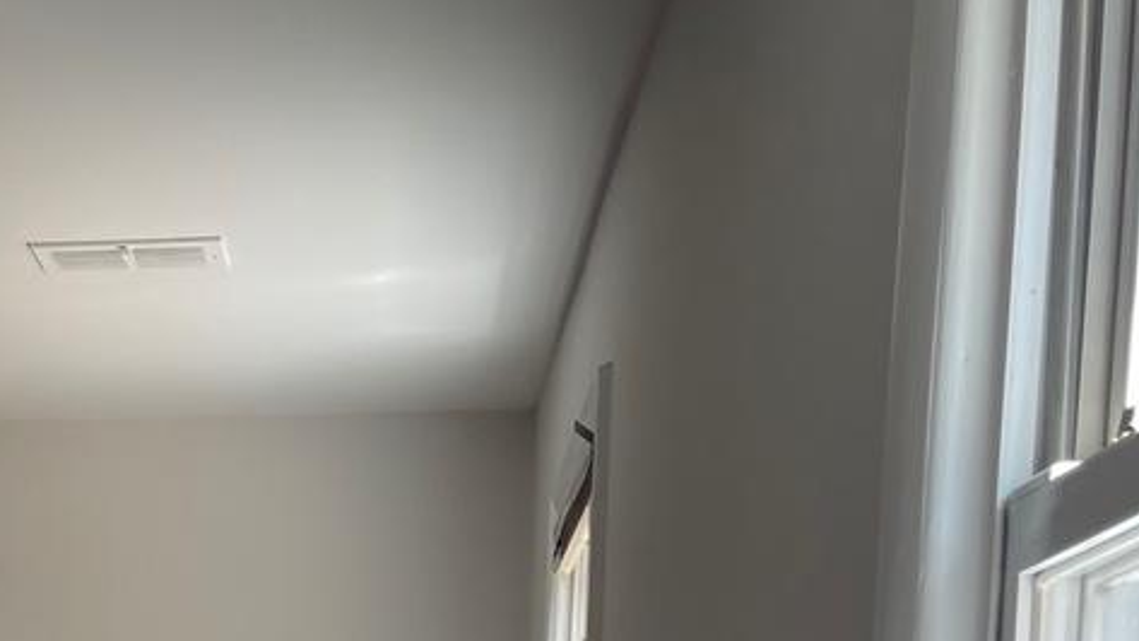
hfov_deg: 23.9
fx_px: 2507
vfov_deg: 13.2
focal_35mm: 83
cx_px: -130
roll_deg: -0.4
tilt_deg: -5.2
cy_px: 1142
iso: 40
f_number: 1.6
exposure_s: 1/121
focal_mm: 5.1
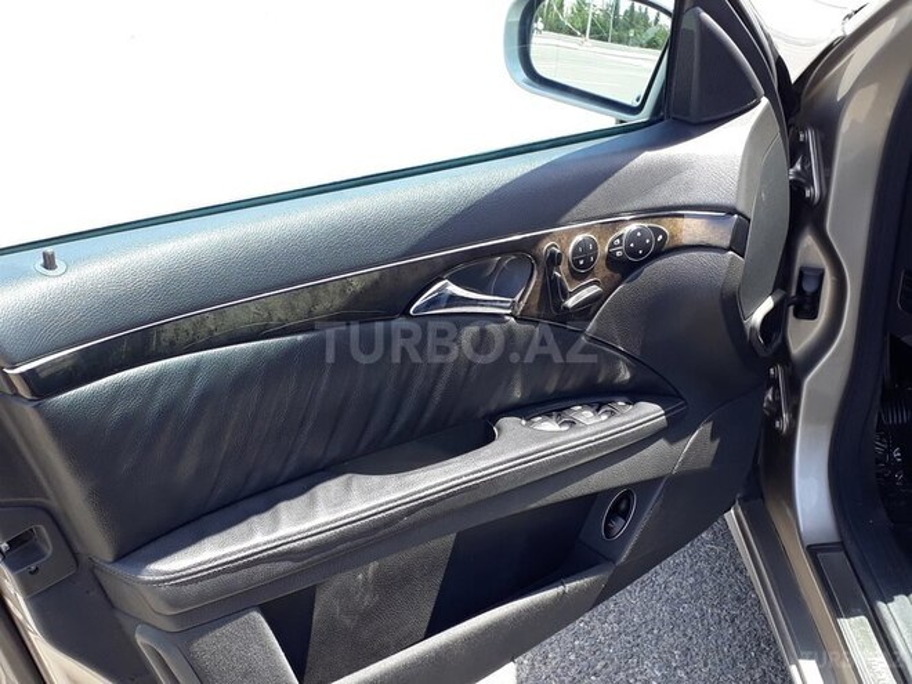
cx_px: 456
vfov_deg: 51.4
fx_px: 711
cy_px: 342
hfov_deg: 65.3
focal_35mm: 27
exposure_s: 1/163
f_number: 1.9
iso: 40
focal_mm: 3.6
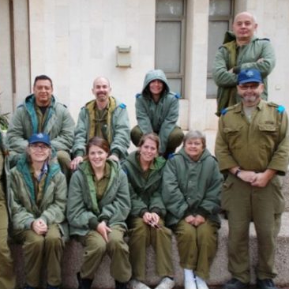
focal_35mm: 41
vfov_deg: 40.9
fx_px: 387
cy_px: 145
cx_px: 110
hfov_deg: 40.7
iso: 80
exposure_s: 1/40
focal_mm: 6
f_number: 3.6
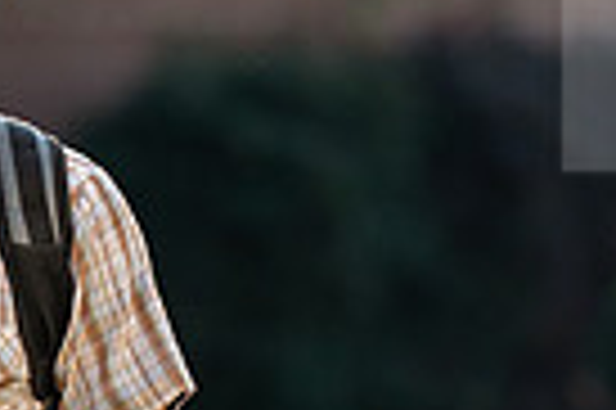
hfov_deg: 2.4
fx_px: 14510
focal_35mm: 849
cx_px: 427
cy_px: 340
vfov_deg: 1.6
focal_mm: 200
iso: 250
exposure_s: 1/400
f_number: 3.5
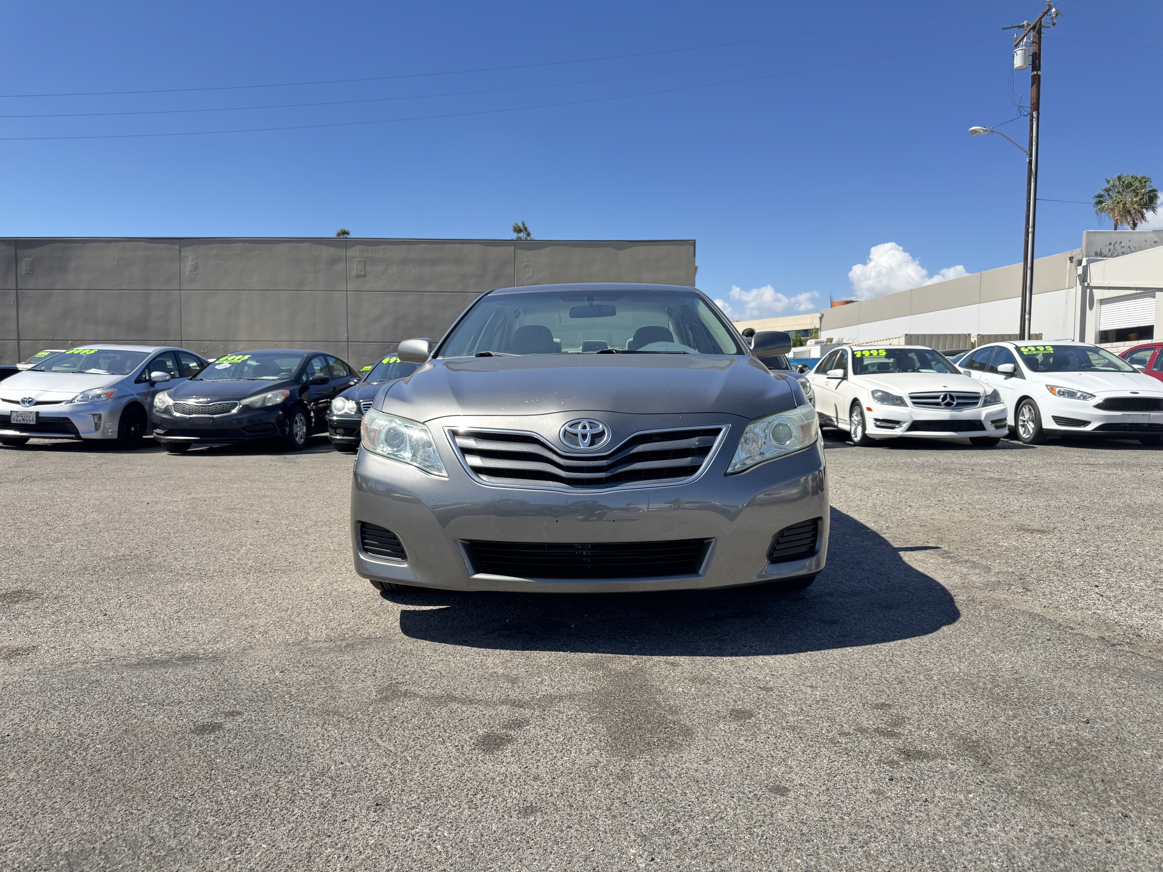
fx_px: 806
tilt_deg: -3.1
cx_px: 582
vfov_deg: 56.8
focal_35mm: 24
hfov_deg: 71.6
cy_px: 436
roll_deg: -0.6
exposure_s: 1/1151
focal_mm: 6.76
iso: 80
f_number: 1.78
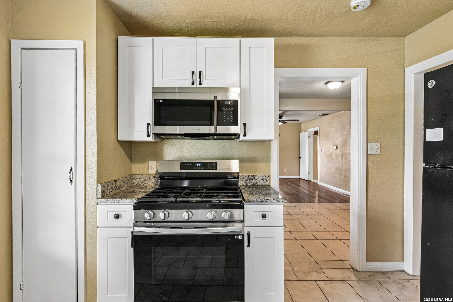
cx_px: 226
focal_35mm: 17
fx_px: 214
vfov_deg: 70.4
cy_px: 151
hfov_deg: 93.3
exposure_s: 1/20
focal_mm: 17
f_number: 8
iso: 3200
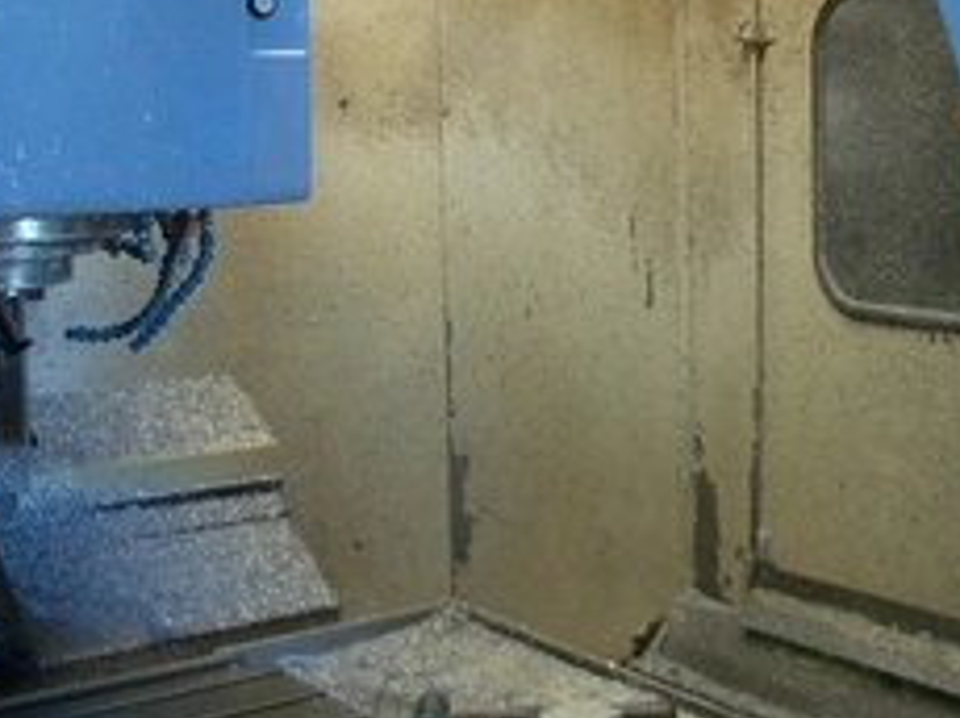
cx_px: 505
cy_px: 313
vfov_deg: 24.0
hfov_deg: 31.7
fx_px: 1690
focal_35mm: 61
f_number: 2.6
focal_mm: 5.8
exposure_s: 1/25
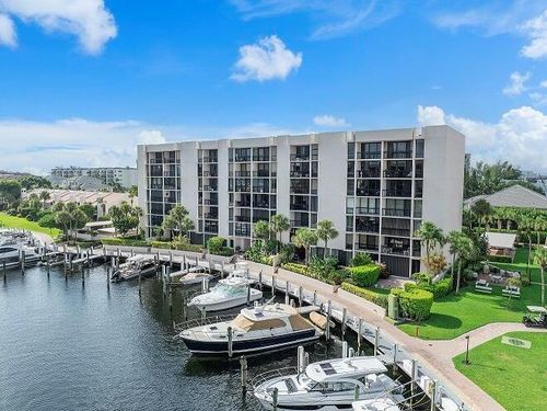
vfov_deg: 56.8
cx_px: 274
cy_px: 206
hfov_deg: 71.6
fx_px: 379
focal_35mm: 24
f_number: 2.8
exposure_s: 1/4000
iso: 160
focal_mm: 12.29
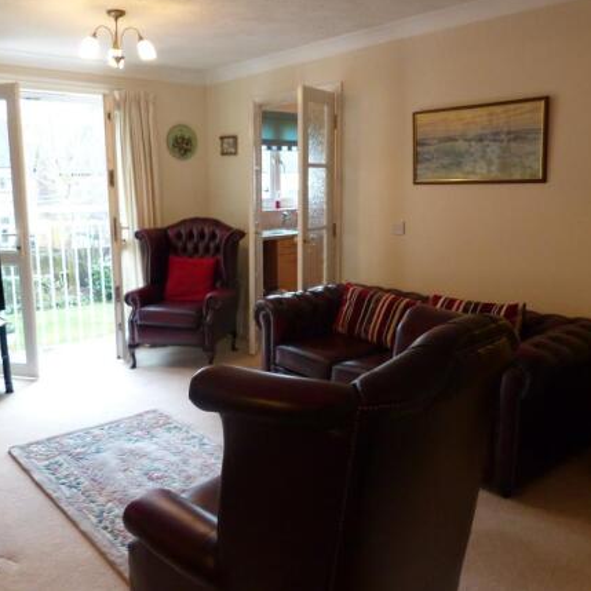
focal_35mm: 30
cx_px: 262
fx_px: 579
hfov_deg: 53.9
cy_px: 293
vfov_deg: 54.0
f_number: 2.8
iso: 400
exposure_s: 1/50
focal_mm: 4.5
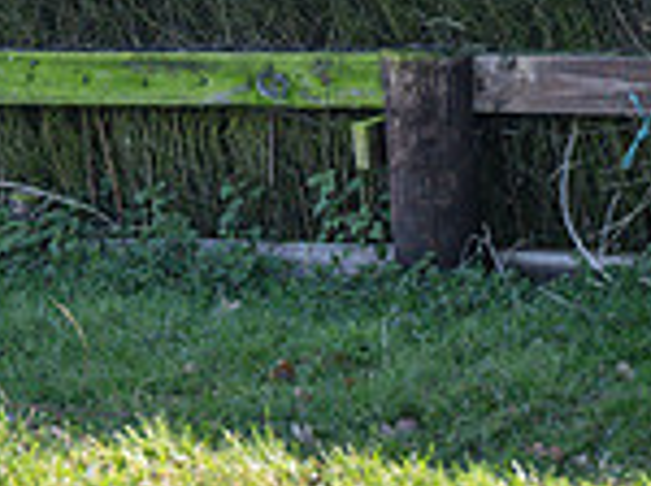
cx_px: 154
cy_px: -486
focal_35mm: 304
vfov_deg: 4.8
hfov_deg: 6.5
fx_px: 5708
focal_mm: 70
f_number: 2.8
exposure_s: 1/1600
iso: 400
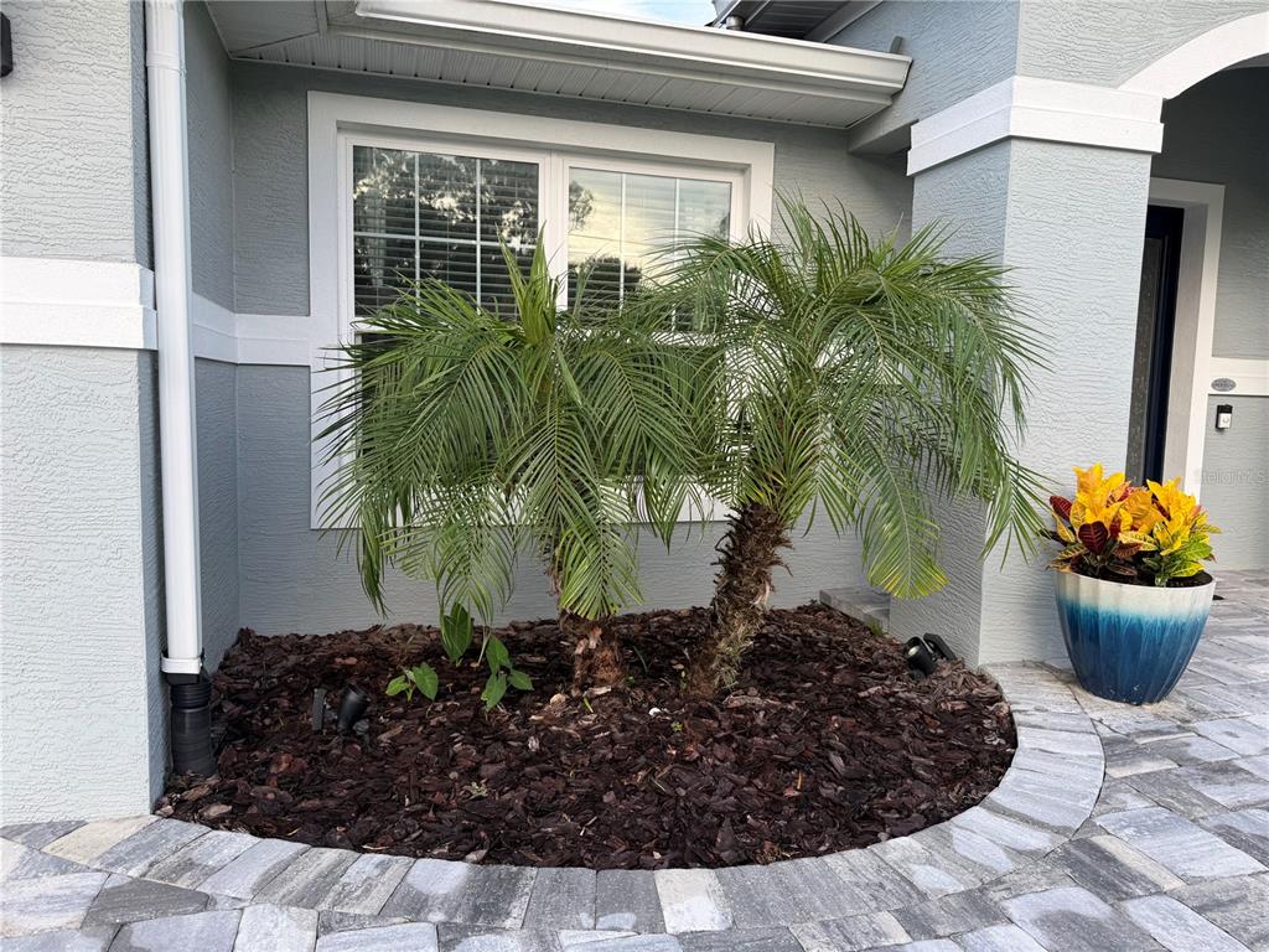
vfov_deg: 56.8
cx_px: 634
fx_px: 880
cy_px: 476
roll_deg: -0.7
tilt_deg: -5.3
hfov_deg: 71.6
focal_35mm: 24
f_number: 1.78
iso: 80
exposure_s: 1/517
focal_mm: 6.76
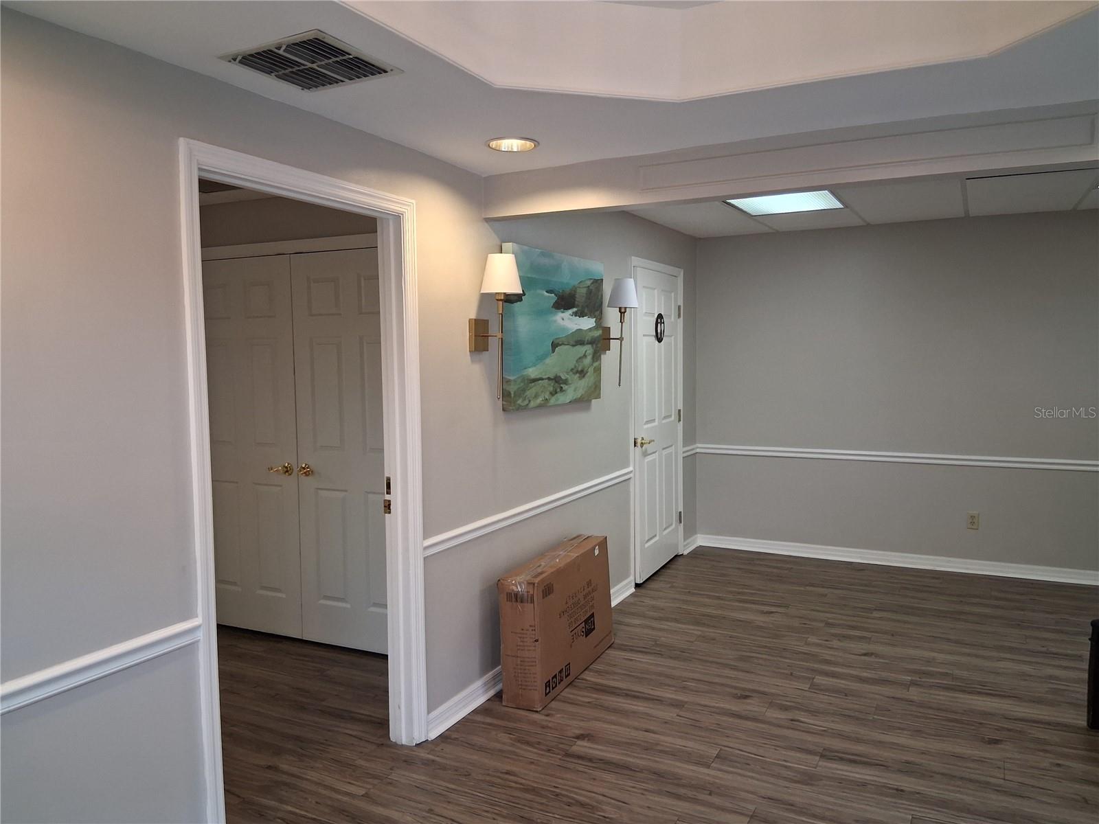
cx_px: 550
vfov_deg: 53.1
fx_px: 825
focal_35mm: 26
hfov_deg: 67.3
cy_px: 412
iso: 250
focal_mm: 3.98
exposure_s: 1/50
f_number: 1.8
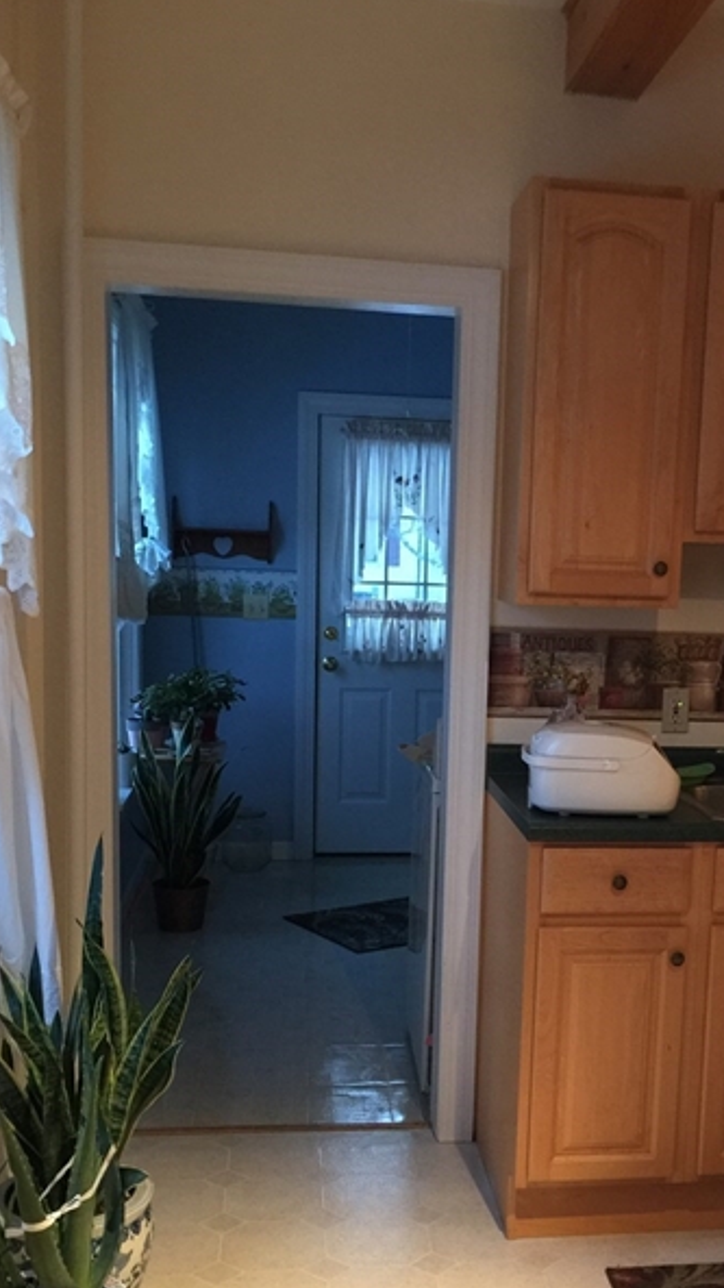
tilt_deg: -7.6
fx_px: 1399
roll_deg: -1.6
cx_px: 509
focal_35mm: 41
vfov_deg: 49.1
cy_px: 770
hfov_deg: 28.7
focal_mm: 4.15
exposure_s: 1/10
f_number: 2.2
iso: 125
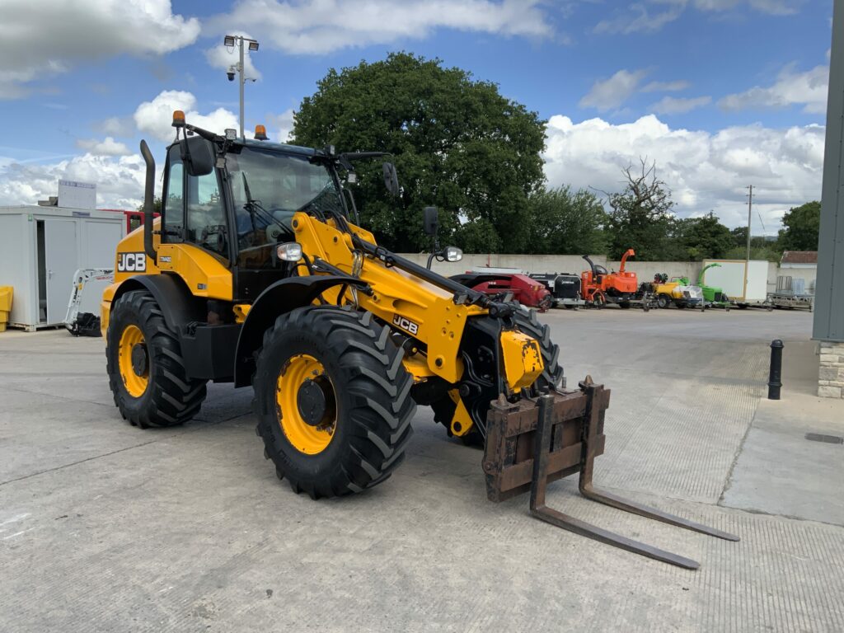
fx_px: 707
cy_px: 316
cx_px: 422
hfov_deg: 61.7
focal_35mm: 29
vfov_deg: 48.2
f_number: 1.8
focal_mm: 3
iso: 16
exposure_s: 1/1168
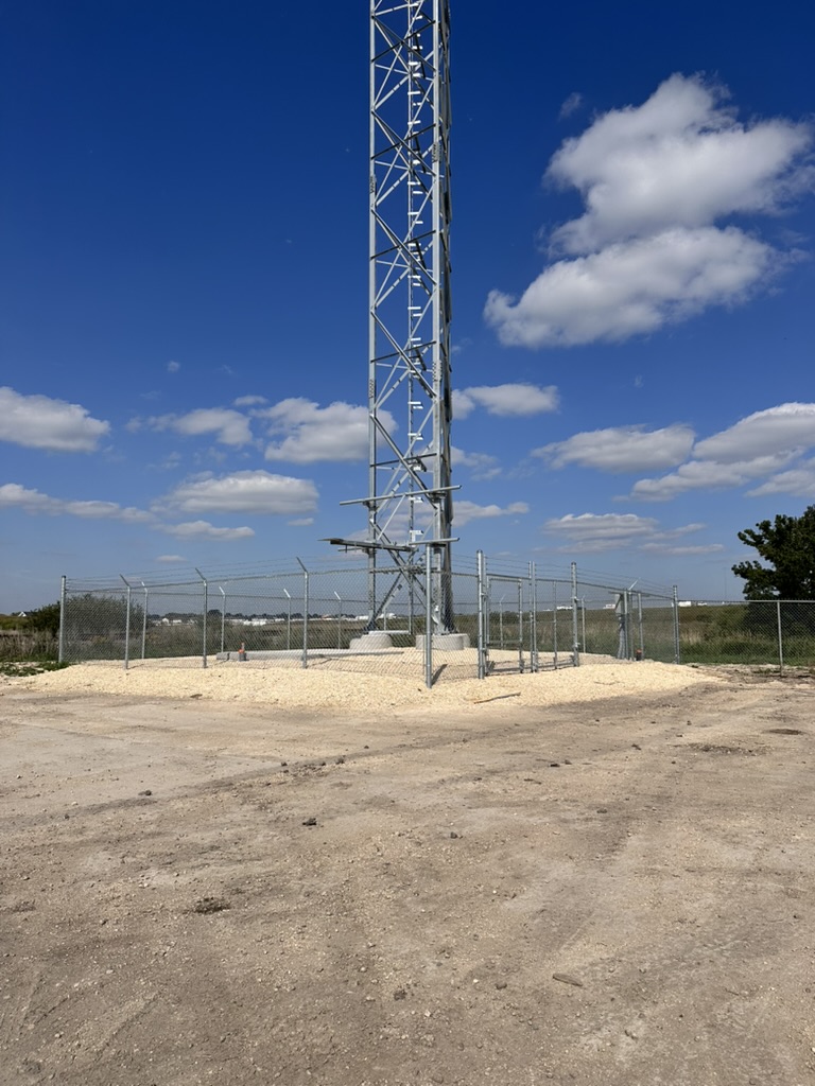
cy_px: 543
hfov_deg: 56.8
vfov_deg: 71.6
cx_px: 408
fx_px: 753
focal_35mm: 24
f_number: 1.78
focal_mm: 6.86
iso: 80
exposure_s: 1/10753
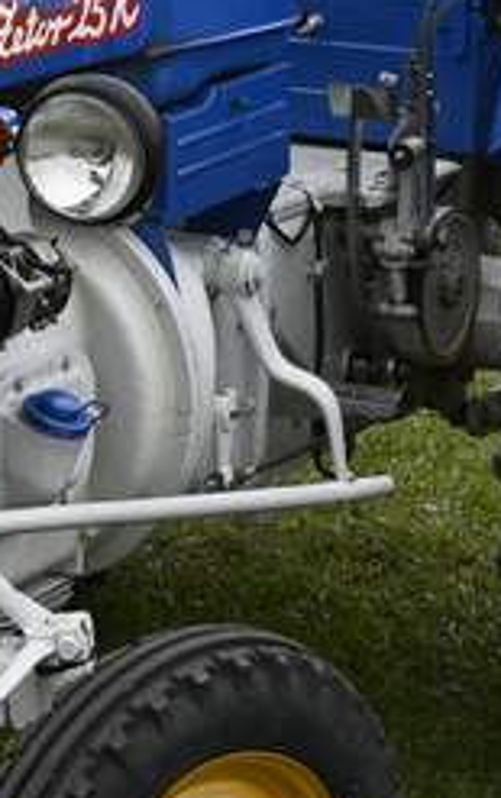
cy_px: -116
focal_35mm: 152
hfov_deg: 8.5
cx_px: -236
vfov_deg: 13.4
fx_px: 3311
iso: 250
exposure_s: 1/250
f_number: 8
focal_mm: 36
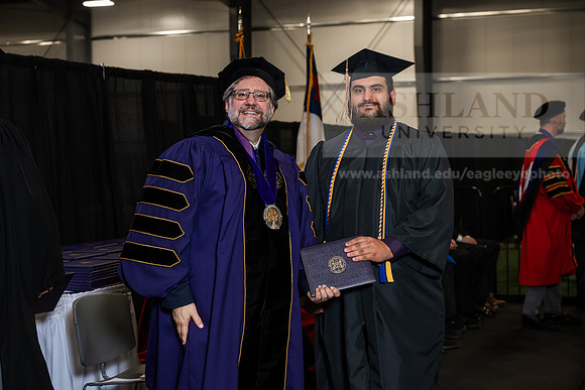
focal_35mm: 66
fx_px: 1073
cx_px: 292
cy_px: 195
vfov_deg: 20.6
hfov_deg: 30.5
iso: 1250
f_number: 5
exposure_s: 1/200
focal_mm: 66
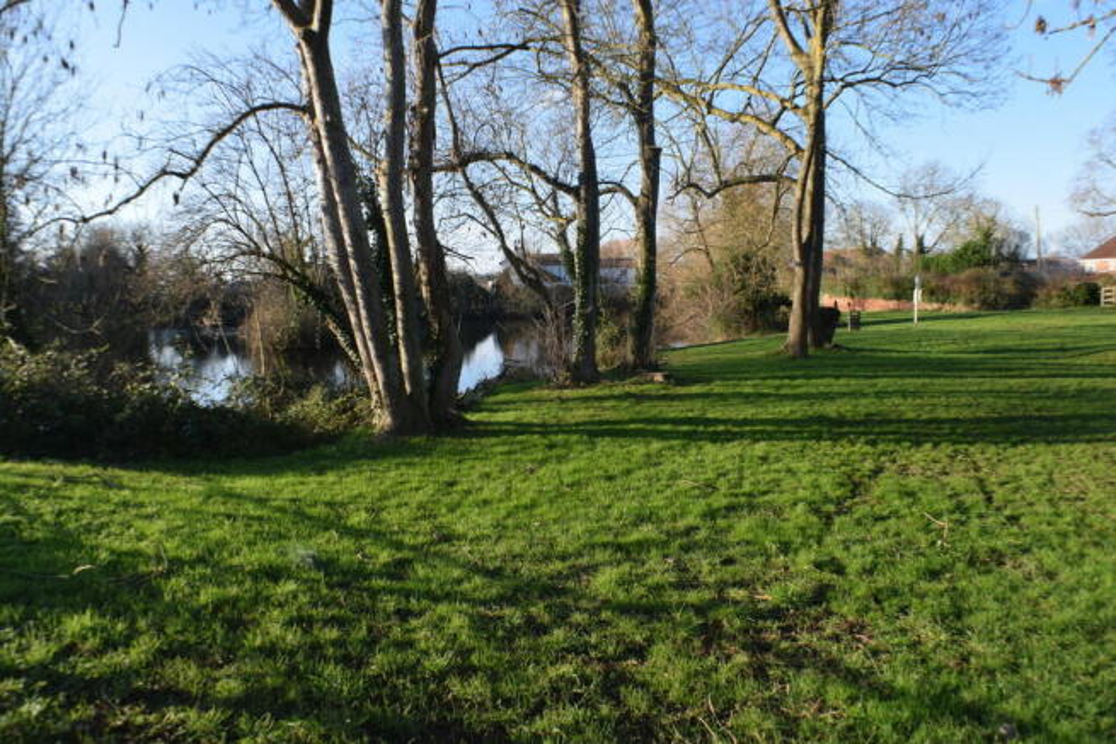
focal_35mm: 32
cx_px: 558
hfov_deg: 59.5
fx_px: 977
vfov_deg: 41.7
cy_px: 372
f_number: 8
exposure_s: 1/250
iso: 320
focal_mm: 21
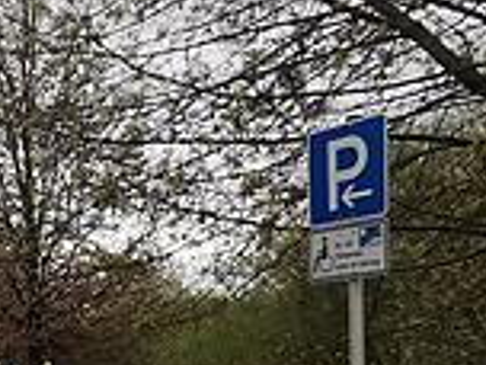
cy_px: 397
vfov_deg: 17.0
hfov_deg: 17.8
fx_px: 1179
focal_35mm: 84
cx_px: -432
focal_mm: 2.35
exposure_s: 1/486
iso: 50
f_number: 2.2
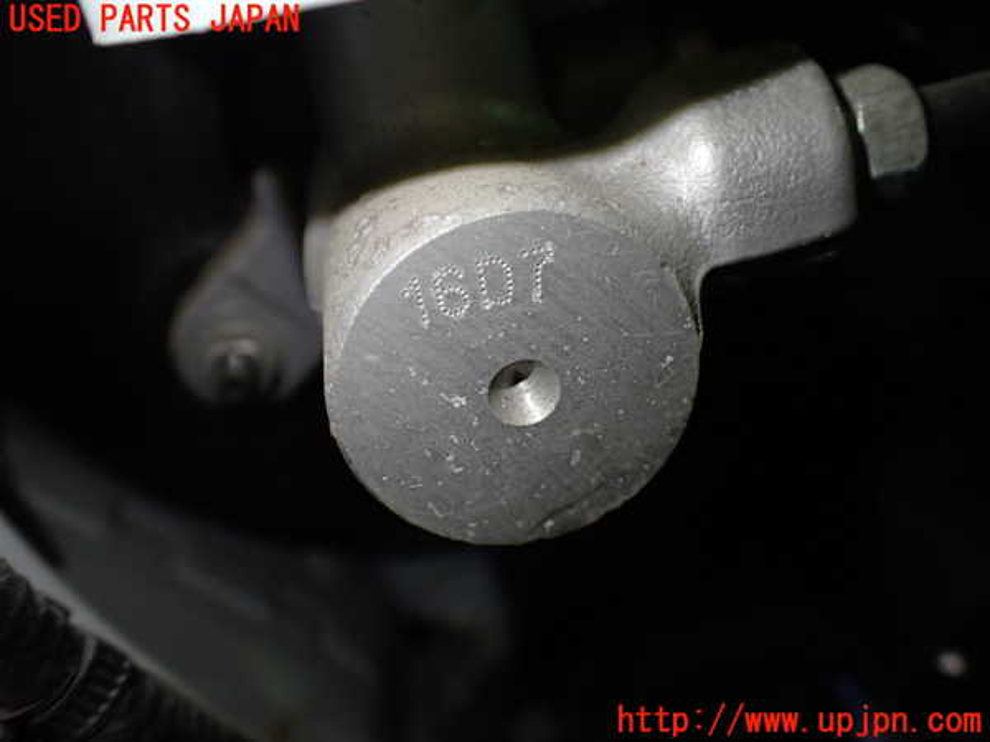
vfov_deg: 46.8
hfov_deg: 60.0
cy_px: 371
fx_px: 858
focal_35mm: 30
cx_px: 495
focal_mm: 5.4
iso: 250
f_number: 2.3
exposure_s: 1/125
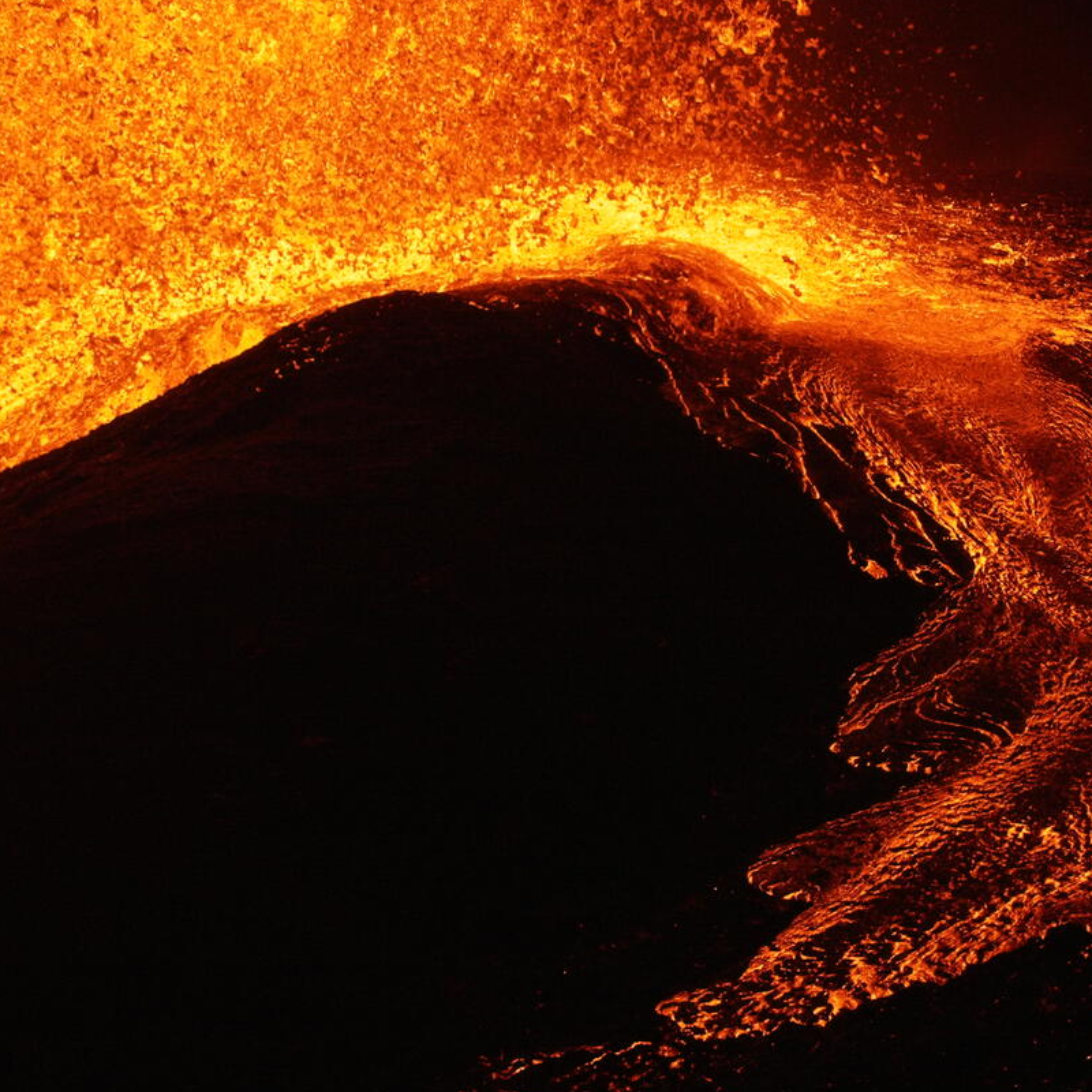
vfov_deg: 9.9
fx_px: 6282
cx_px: 711
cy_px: 493
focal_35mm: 176
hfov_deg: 9.9
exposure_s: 1/160
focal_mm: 124
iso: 1600
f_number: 9
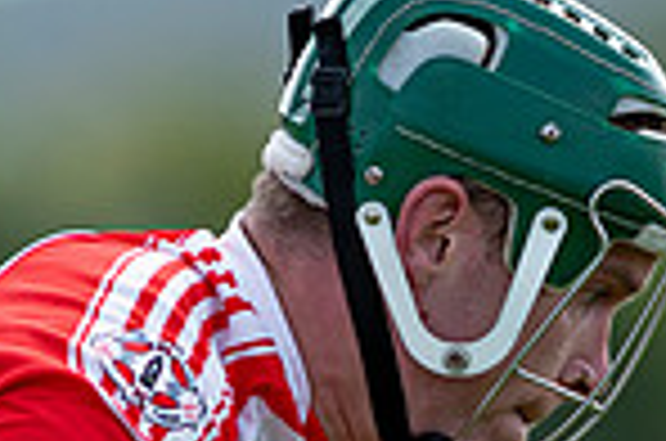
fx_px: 35314
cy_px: 778
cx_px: 647
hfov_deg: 1.1
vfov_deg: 0.7
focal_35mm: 1913
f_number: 2.8
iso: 110
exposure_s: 1/1600
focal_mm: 300
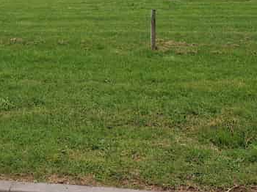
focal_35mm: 47
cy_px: 37
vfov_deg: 30.1
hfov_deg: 39.4
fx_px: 349
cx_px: 64
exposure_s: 1/477
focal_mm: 4.69
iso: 32
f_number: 1.8
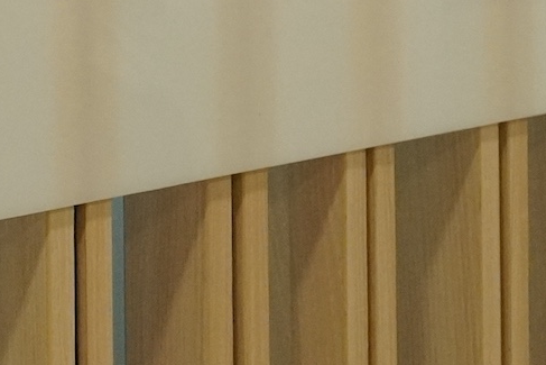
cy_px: -396
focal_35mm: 209
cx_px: -266
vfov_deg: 6.4
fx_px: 3174
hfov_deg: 9.6
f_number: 4.5
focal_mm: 28.3
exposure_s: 1/250
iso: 3200
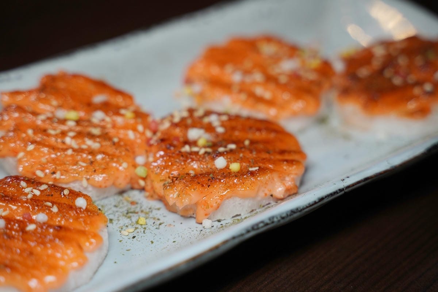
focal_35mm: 75
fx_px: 912
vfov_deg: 18.2
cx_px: 219
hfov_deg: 27.0
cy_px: 146
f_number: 4
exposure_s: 1/80
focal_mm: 75
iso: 125
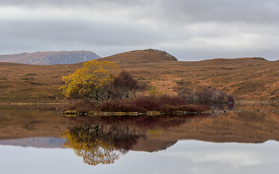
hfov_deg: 16.4
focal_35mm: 127
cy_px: 81
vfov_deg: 10.3
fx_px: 967
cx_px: 140
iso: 200
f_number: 7.1
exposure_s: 1/2
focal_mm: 60
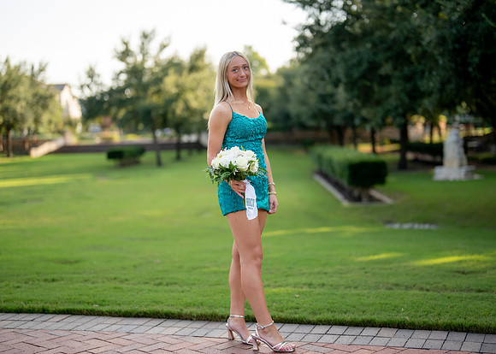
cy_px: 176
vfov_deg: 25.2
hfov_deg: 34.8
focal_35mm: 56
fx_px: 791
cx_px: 256
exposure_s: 1/2500
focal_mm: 50
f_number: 1.2
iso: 200
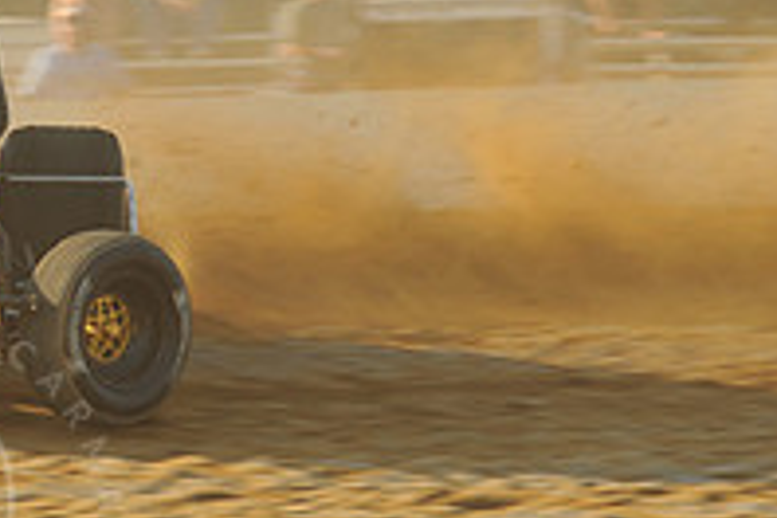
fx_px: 11050
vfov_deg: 2.7
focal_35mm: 512
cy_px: 173
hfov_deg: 4.0
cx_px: -114
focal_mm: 175
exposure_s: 1/320
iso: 400
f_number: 9
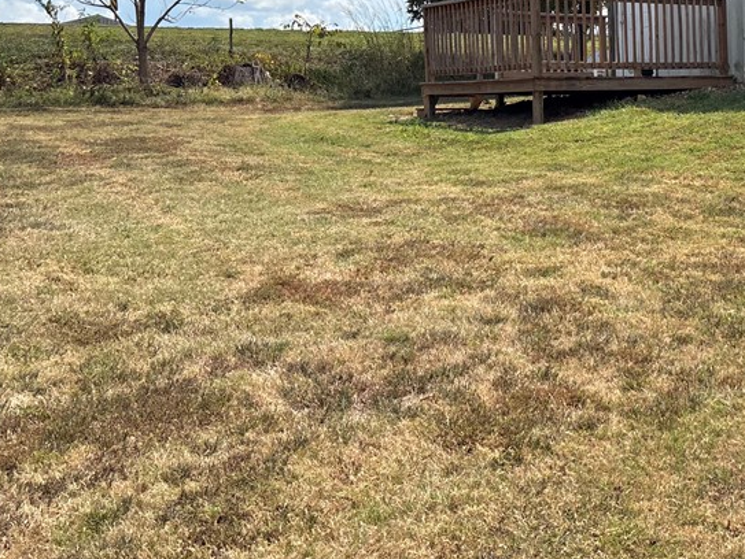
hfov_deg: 36.2
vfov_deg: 29.3
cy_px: 149
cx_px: 687
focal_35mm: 49
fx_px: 1055
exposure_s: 1/4065
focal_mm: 5.96
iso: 64
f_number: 1.6
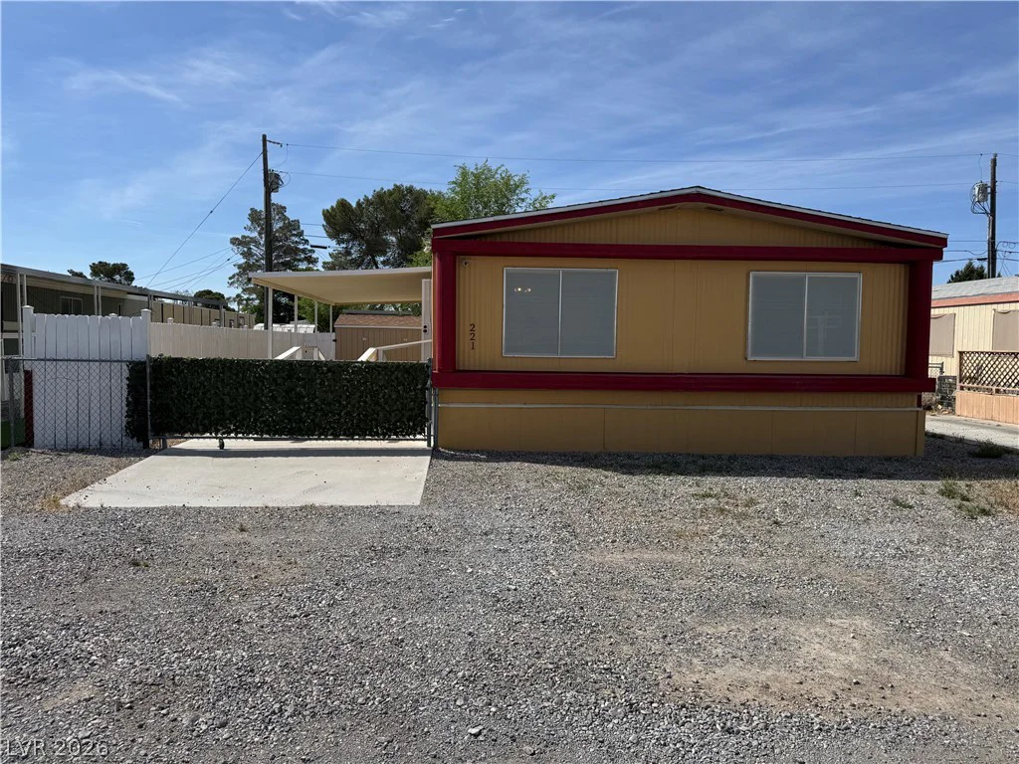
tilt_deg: -1.9
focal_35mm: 24
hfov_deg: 71.6
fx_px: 706
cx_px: 510
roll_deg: -0.2
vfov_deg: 56.8
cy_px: 382
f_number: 1.78
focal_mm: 6.76
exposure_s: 1/6410
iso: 80
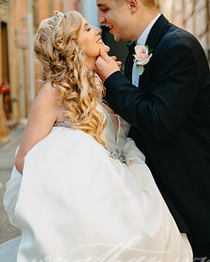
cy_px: 100
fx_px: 683
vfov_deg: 21.7
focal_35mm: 88
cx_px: 115
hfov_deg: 17.5
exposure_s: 1/160
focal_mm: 62
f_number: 2.8
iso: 125
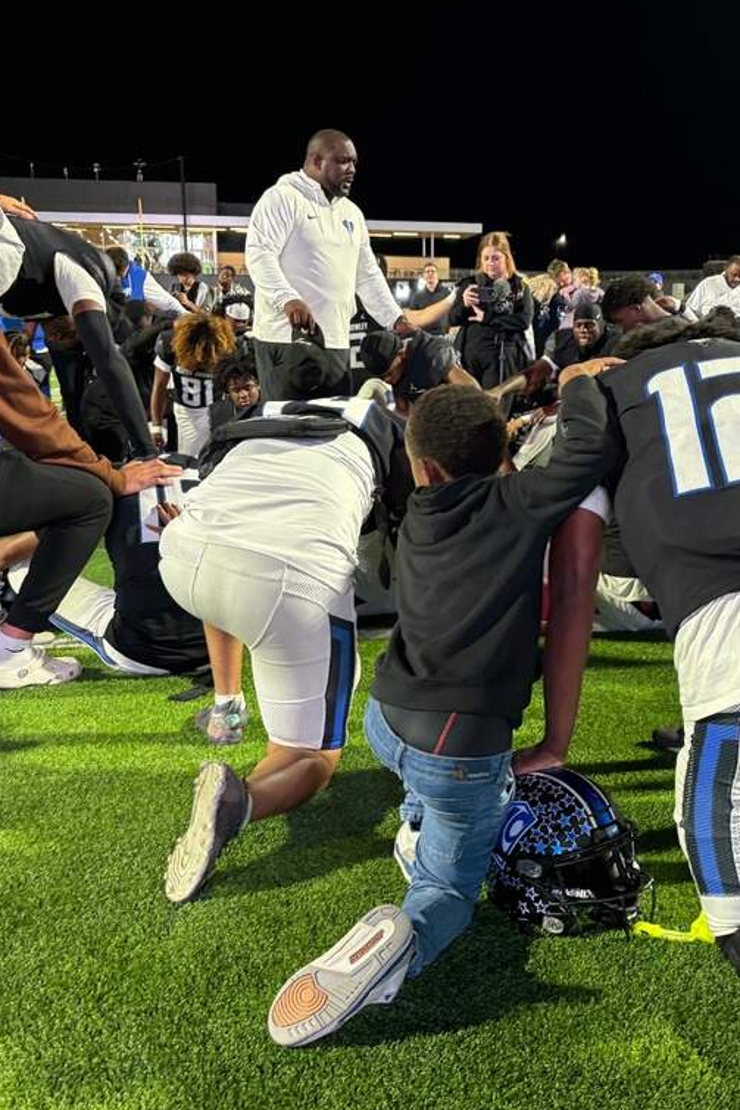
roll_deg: -1.5
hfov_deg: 30.9
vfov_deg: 45.4
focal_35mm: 43
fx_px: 1326
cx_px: 497
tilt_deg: -10.7
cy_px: 575
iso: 200
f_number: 1.6
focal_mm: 5.96
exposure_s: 1/60
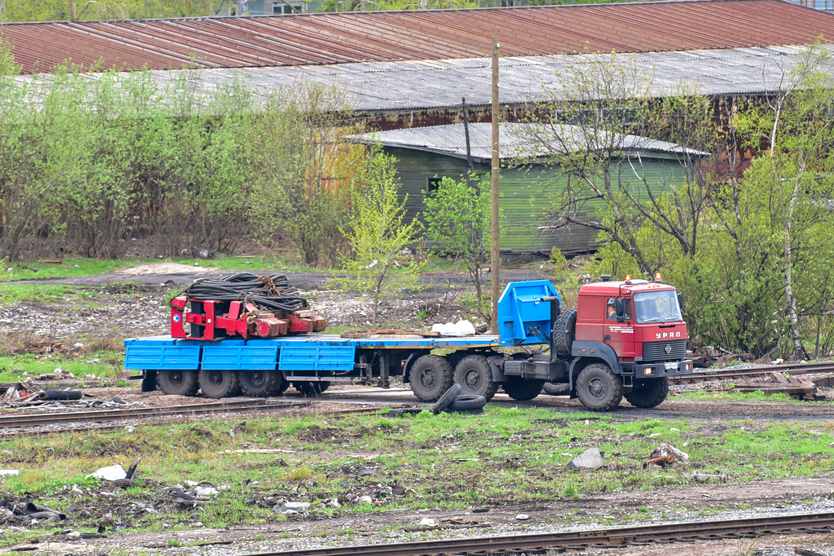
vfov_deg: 4.6
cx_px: 417
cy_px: 278
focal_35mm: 300
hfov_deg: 6.9
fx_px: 6949
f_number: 7.1
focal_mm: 300
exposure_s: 1/320
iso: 640
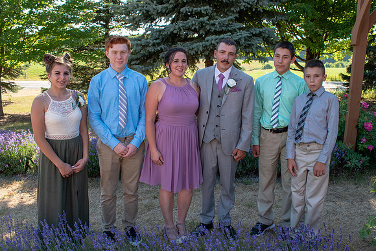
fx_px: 376
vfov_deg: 36.9
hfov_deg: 53.1
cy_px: 126
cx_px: 188
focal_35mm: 36
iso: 400
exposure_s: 1/250
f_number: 8
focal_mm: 24
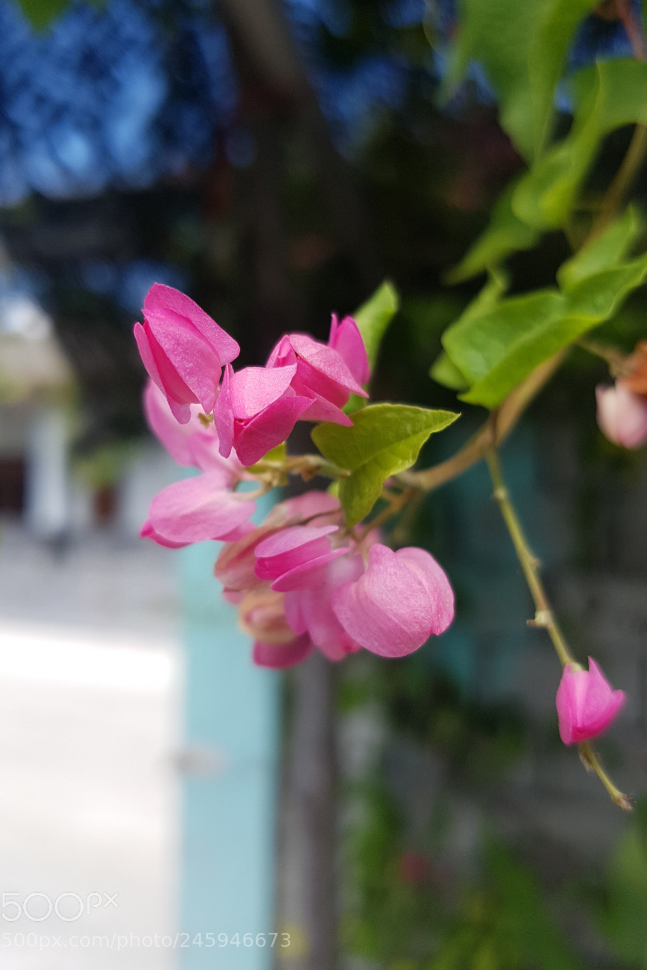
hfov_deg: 46.4
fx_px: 755
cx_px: 339
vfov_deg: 65.5
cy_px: 487
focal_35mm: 28
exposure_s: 1/674
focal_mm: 4.2
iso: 50
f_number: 1.7
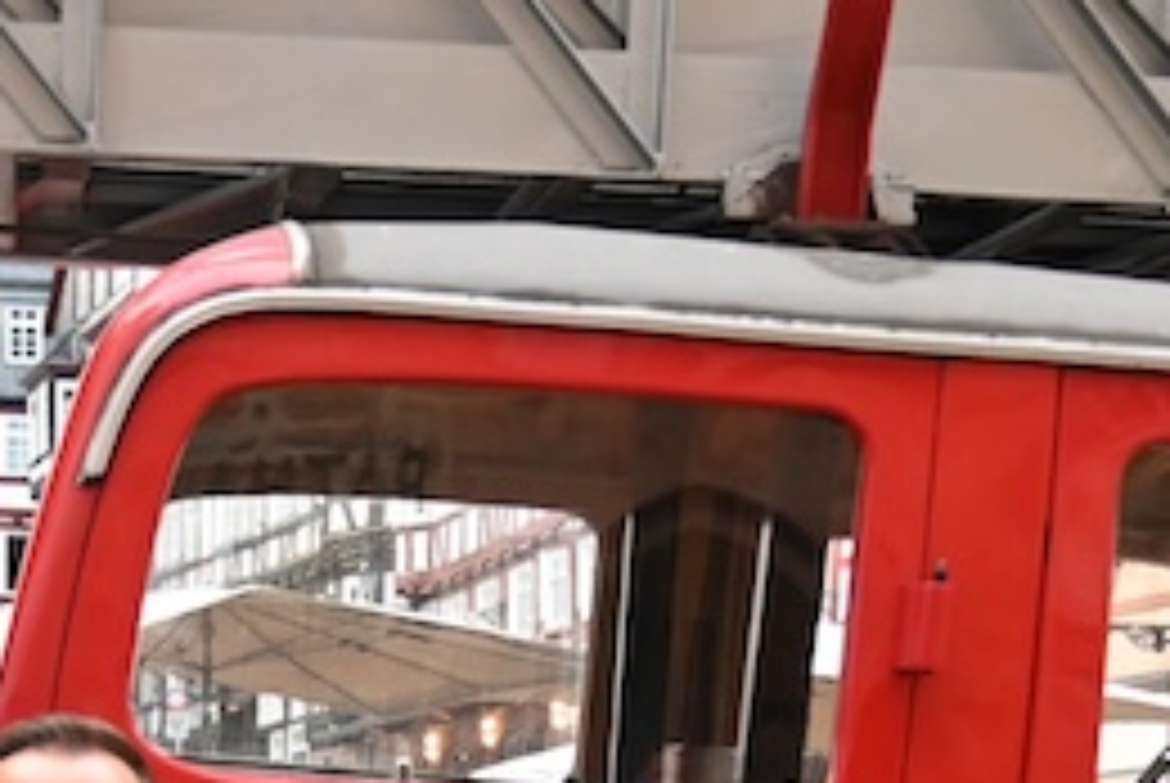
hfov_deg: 17.1
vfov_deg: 10.7
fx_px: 3839
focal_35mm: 118
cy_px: 1510
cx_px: 144
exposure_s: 1/125
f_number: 3.5
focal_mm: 20
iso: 1000
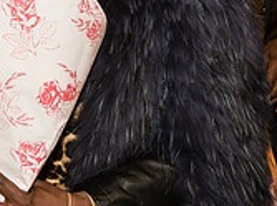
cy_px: -20
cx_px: -20
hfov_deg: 9.6
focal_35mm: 204
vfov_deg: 7.2
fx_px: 1627
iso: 1600
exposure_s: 1/320
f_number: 4.5
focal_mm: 50
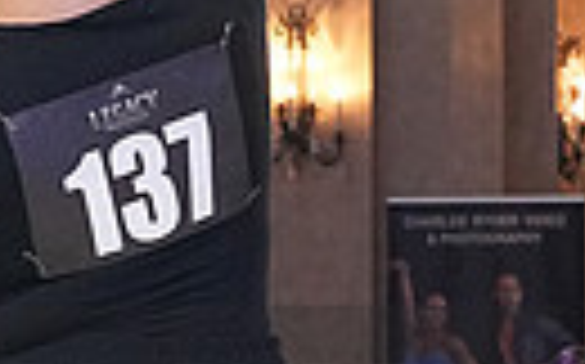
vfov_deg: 5.0
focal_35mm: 260
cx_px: -56
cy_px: 458
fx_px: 4142
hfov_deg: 8.0
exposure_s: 1/200
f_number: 7.1
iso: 5000
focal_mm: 38
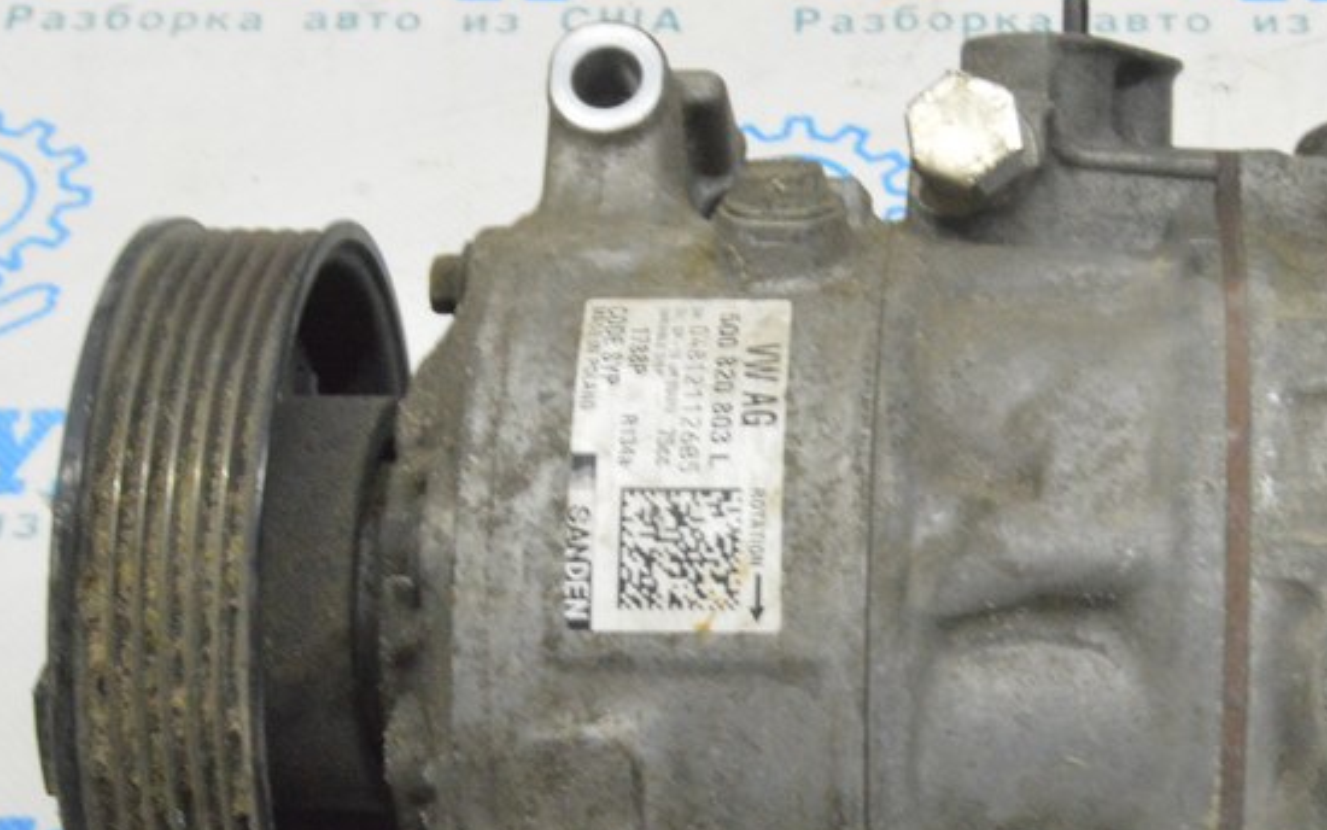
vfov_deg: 14.4
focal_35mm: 91
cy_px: 486
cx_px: 919
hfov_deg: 22.7
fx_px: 3292
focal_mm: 32
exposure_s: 1/15
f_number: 20
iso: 6400
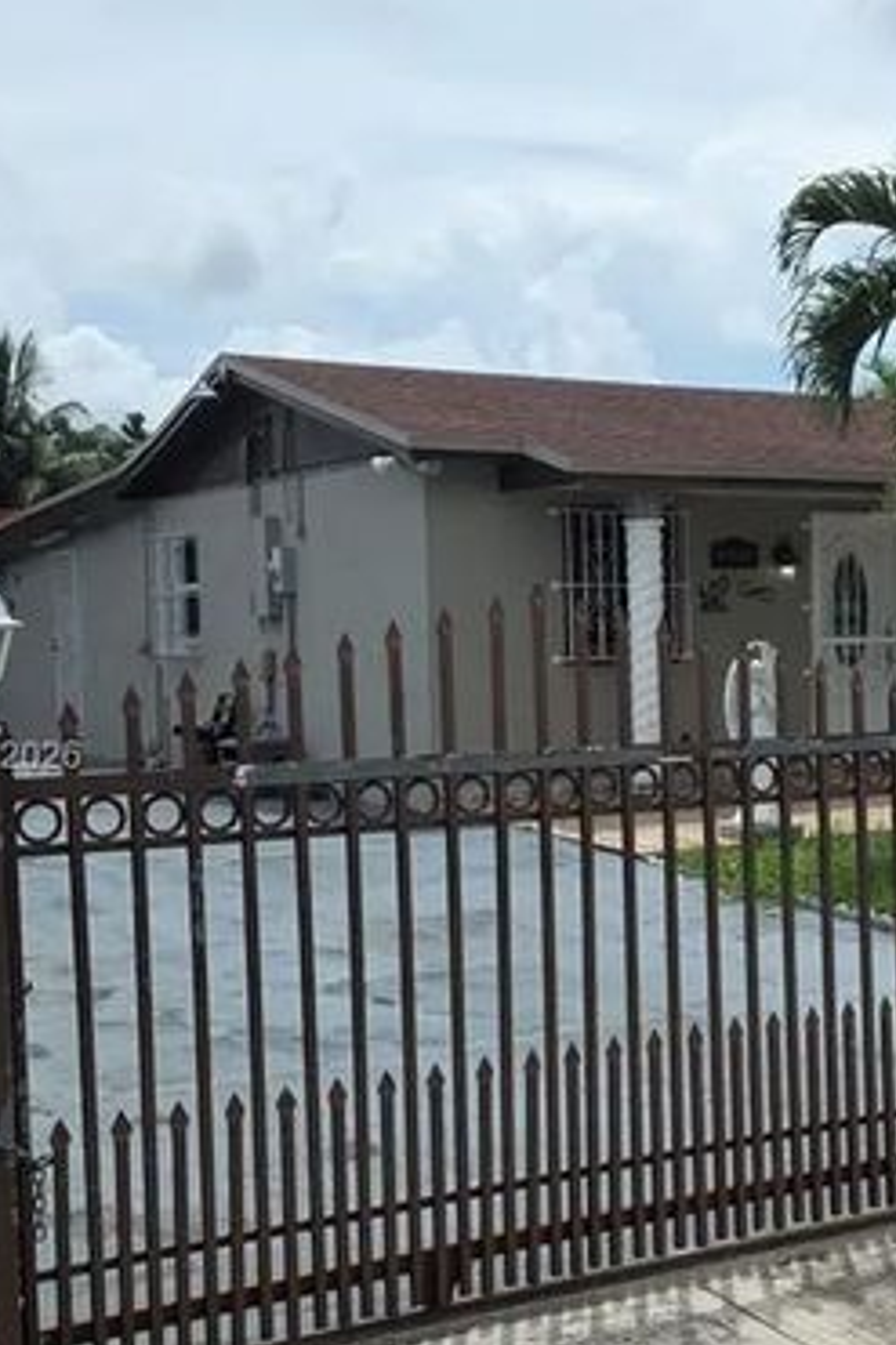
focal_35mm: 55
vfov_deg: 36.2
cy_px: 760
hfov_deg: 24.1
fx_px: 2055
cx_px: 765
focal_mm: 6.25
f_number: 1.7
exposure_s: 1/7944
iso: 64
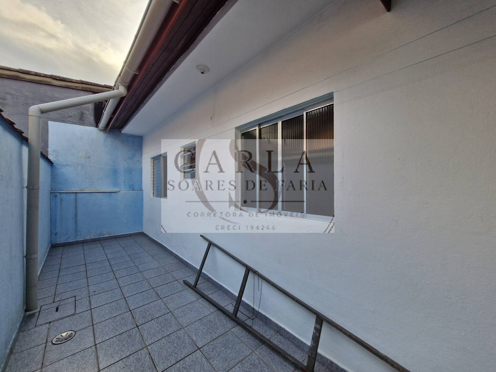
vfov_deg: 89.9
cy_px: 186
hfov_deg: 106.2
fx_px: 186
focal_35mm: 13
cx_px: 248
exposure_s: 1/472
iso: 50
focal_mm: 1.74
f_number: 2.2
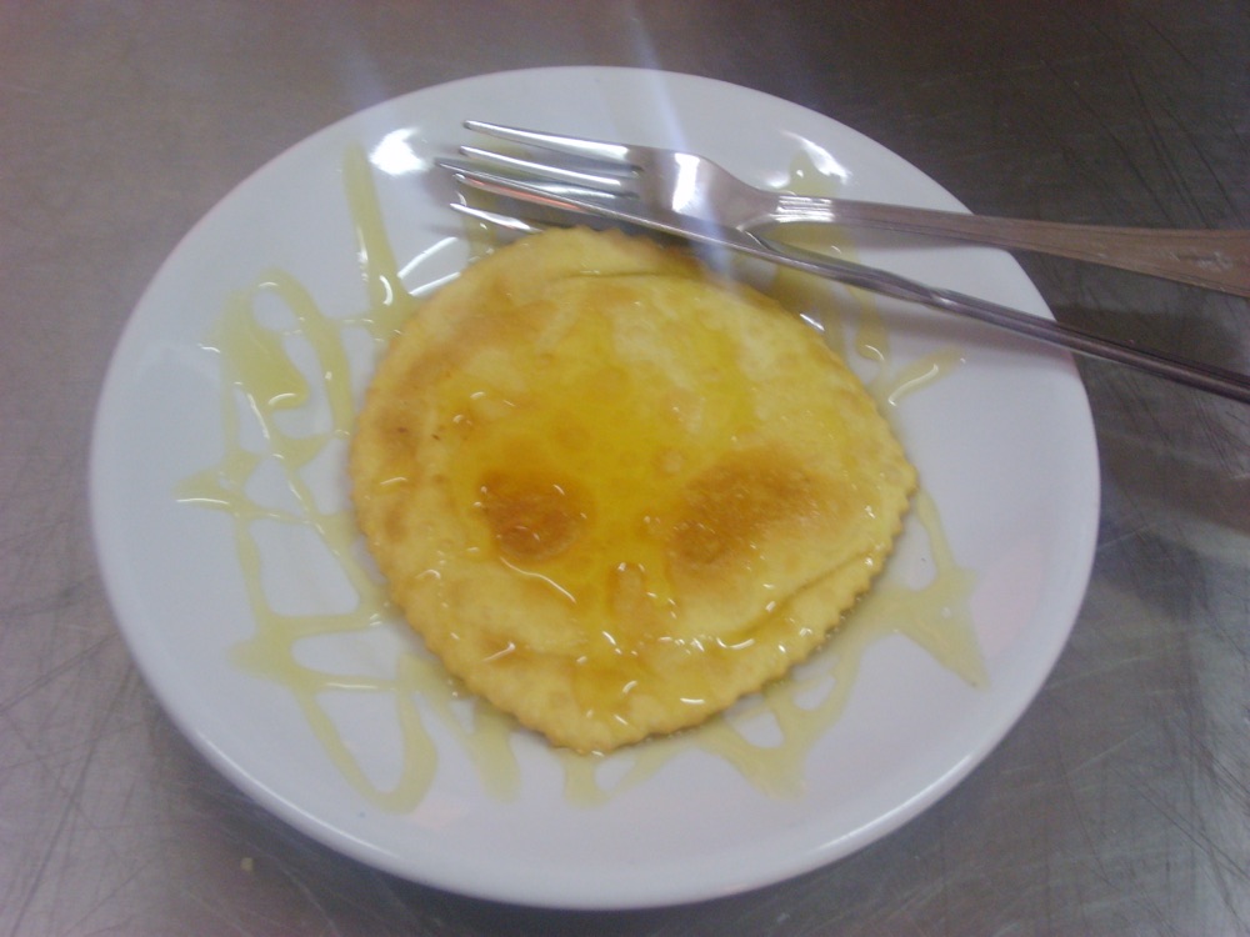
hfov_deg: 36.8
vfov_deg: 28.0
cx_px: 625
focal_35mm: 52
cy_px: 468
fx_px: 1878
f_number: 3.3
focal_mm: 8.7
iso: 139
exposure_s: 1/15
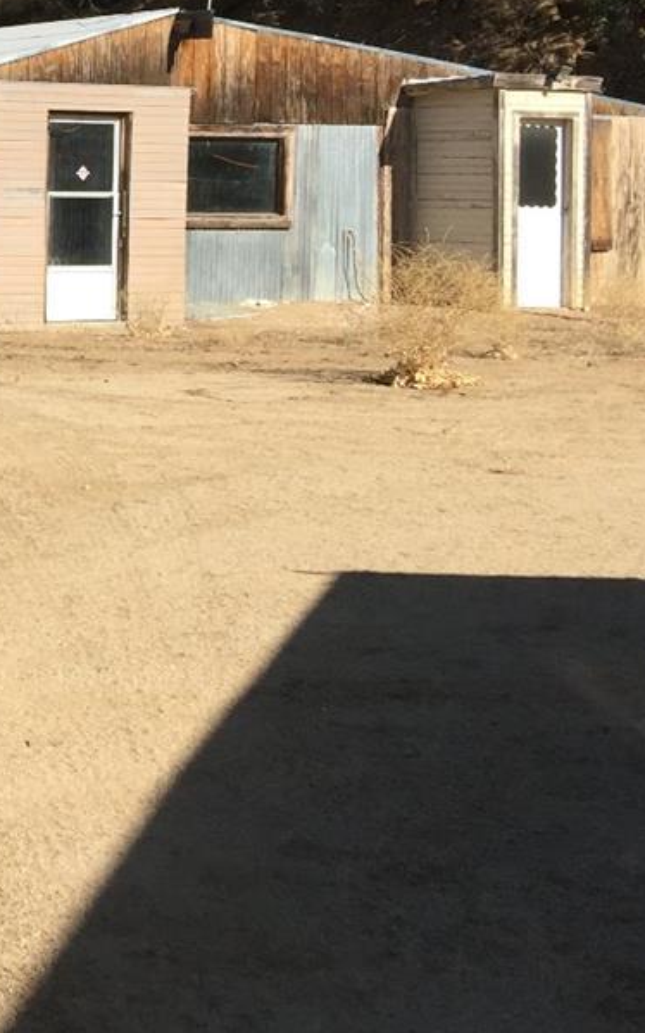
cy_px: 267
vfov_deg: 26.5
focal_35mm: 77
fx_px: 2167
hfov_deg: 15.7
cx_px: -304
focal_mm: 4.15
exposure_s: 1/1883
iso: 32
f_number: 2.2
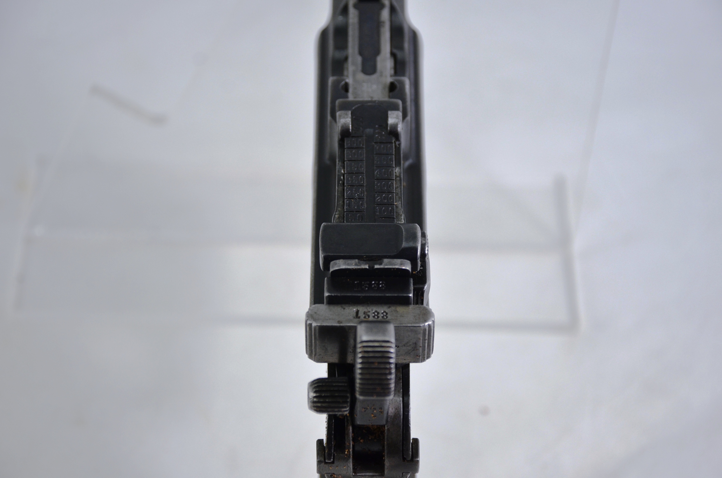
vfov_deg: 13.0
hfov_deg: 19.5
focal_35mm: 105
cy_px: 239
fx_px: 2101
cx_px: 361
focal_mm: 70
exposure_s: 1/320
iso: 400
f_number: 5.3
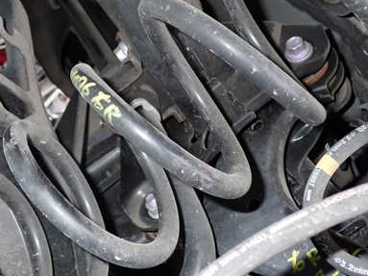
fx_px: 499
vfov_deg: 30.8
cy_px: 107
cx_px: 158
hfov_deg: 40.4
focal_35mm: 47
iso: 200
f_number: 6.3
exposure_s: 1/30
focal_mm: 5.4
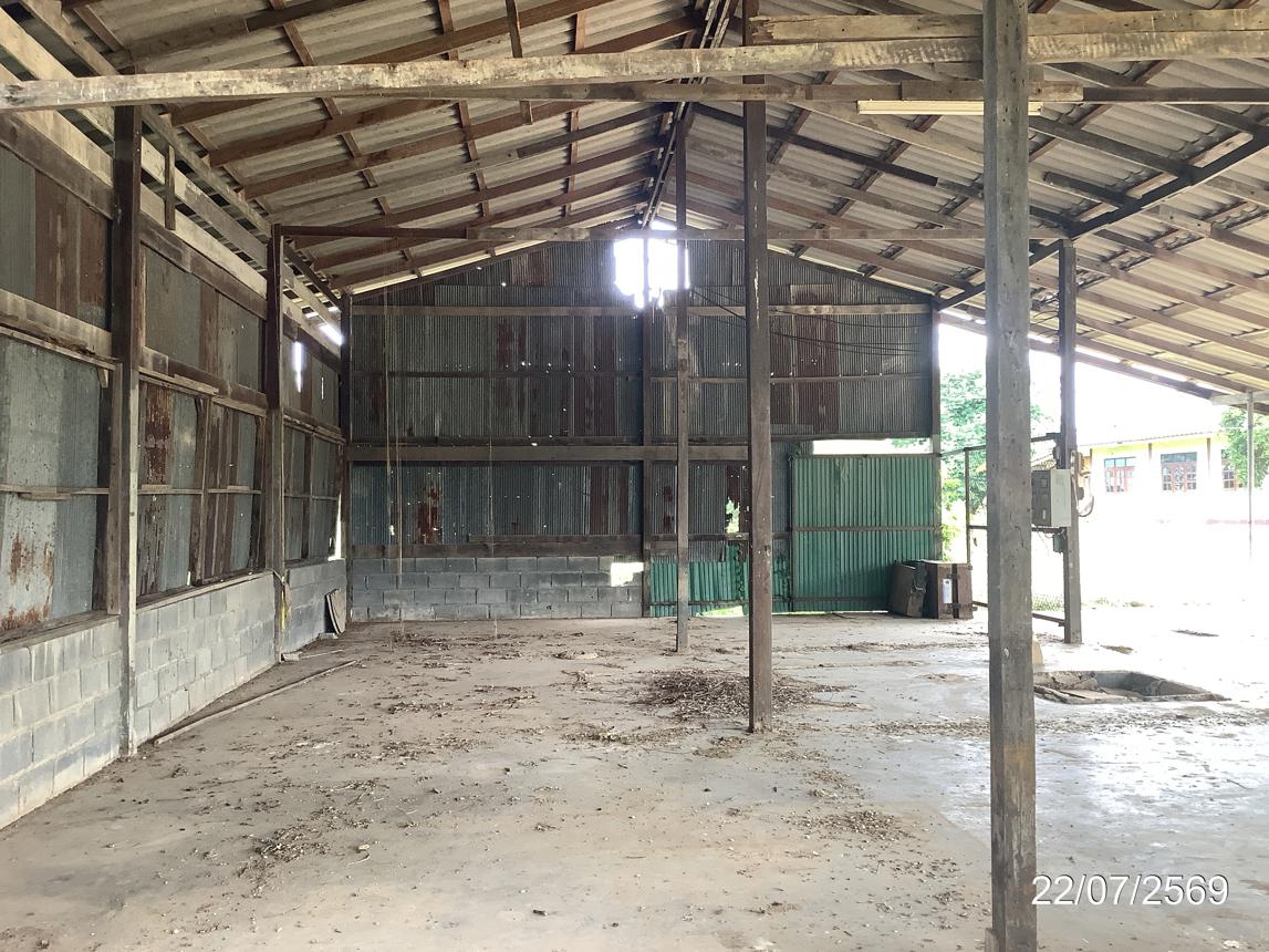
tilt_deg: +2.8
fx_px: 1136
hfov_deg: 58.4
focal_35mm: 31
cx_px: 634
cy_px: 476
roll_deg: +0.9
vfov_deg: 45.4
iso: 64
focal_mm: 3.3
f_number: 2.4
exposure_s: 1/60
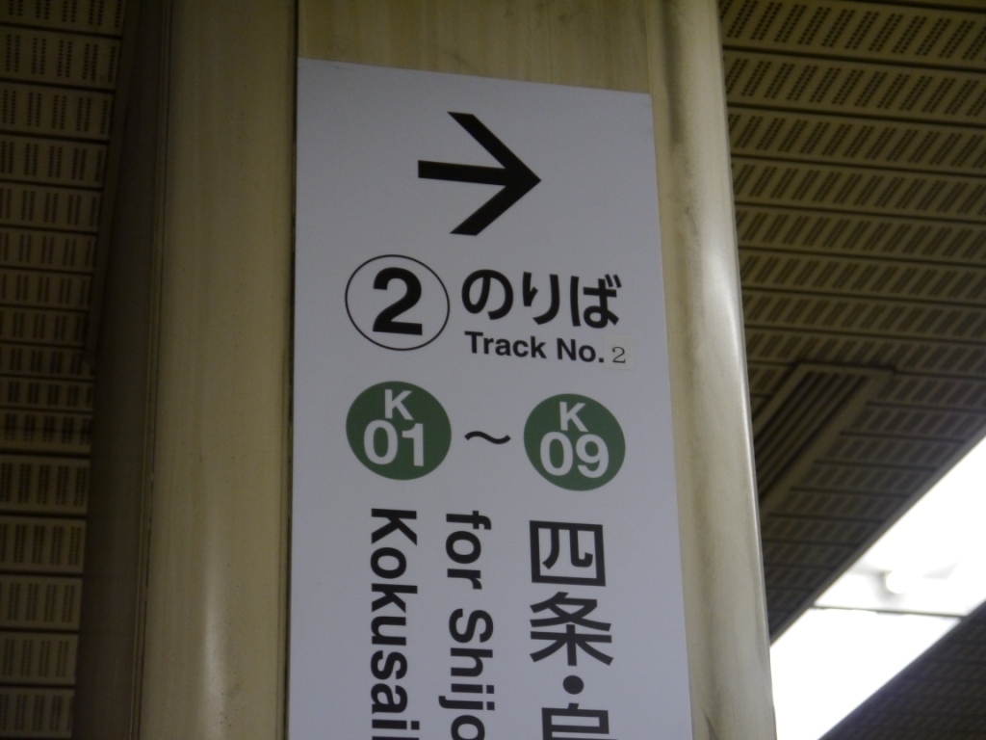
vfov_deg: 17.6
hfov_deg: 23.3
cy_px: 370
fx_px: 2393
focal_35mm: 84
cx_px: 493
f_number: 5.6
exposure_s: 1/80
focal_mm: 42
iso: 1600
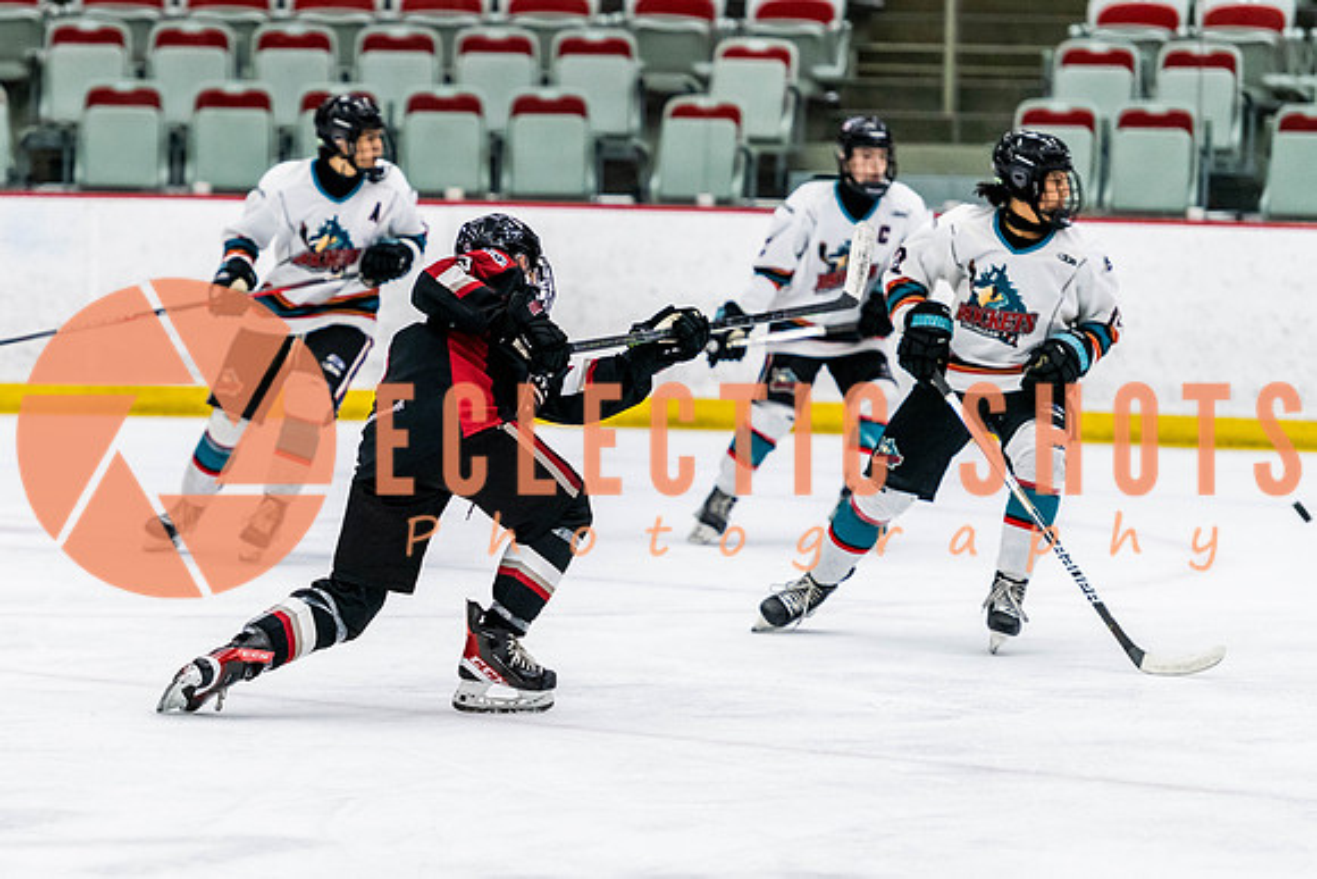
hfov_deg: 9.5
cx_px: 467
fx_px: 7910
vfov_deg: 6.4
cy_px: 428
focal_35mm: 216
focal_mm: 160
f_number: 2.8
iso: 2500
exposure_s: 1/640
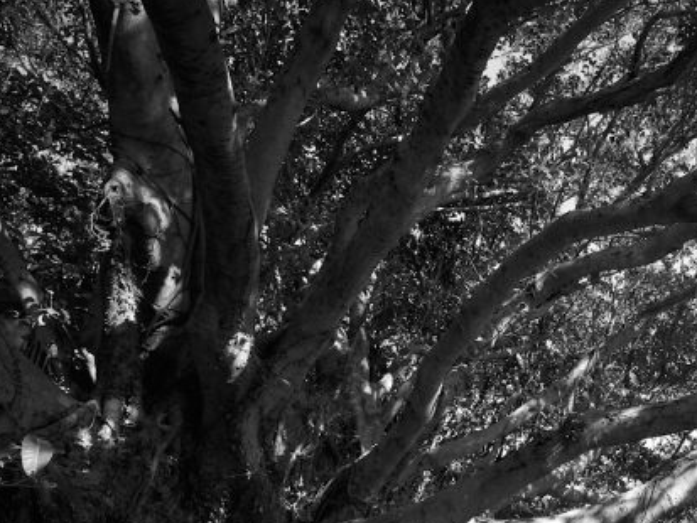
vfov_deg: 31.1
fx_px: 886
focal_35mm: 44
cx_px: 629
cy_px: 486
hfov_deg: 39.7
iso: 100
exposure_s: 1/20
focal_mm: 21
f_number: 11
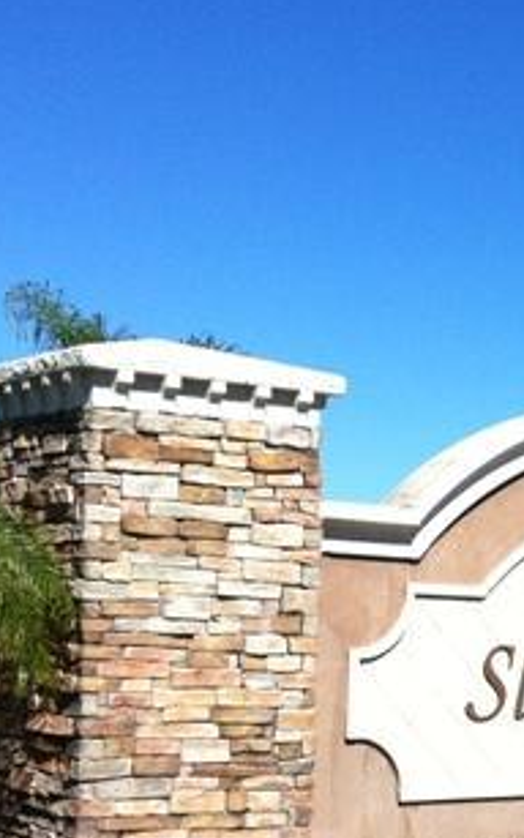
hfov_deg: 13.6
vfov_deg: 21.9
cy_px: 602
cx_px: 609
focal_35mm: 94
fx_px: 2147
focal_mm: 3.85
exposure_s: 1/2602
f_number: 2.8
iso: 80
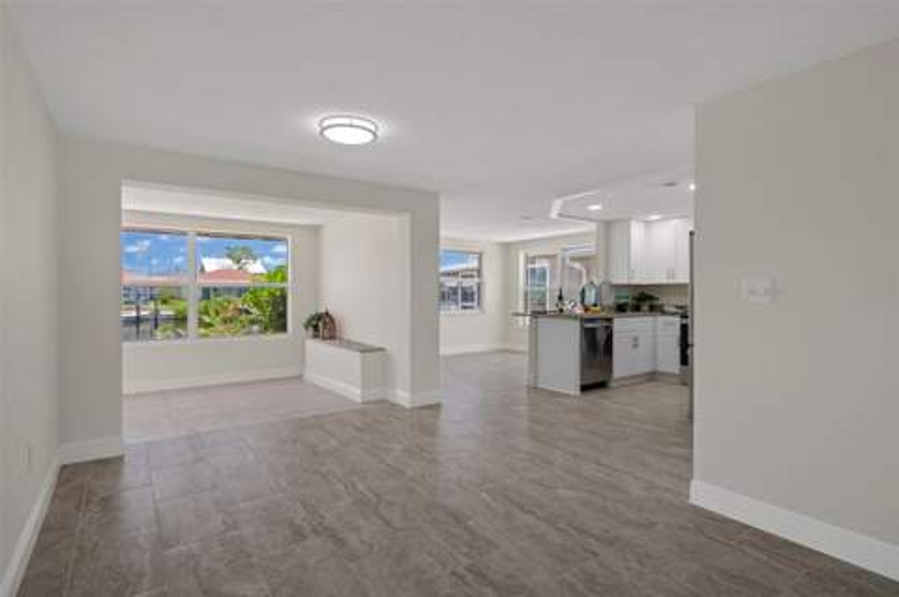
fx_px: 424
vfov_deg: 70.3
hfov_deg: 93.3
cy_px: 298
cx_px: 450
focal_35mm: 17
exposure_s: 1/8
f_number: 9
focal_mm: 17
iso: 320
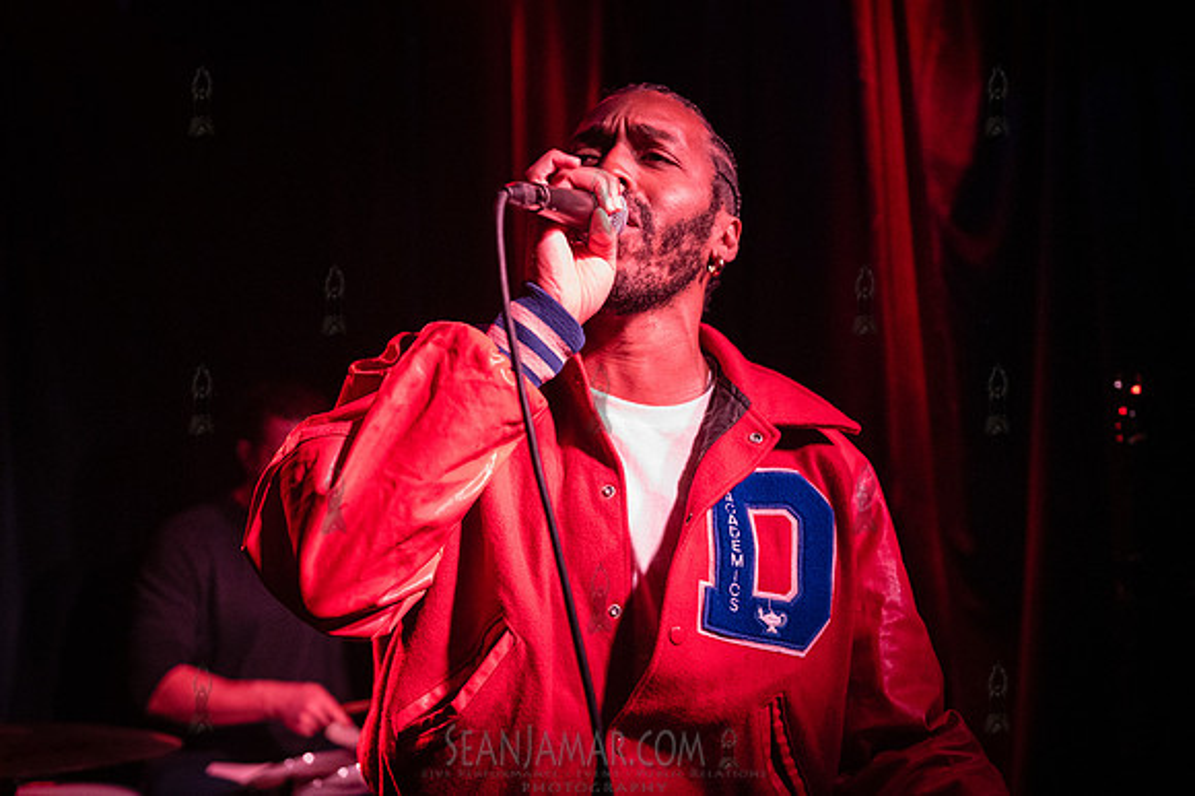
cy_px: 398
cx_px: 598
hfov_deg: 44.5
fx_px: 1460
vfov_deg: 30.5
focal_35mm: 44
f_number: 3.5
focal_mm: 44
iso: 12800
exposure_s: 1/320
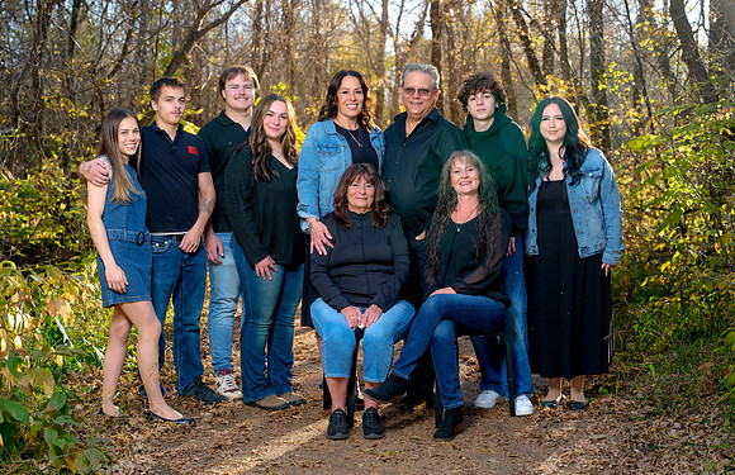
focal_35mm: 55
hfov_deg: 36.8
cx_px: 353
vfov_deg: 24.3
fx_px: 1103
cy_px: 254
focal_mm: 52
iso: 640
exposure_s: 1/160
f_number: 4
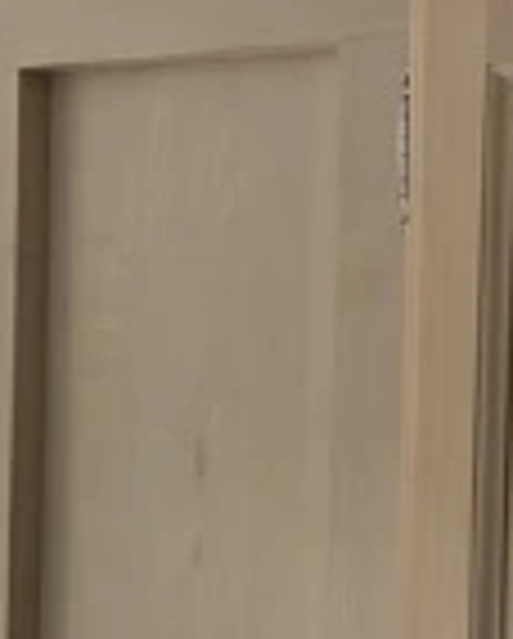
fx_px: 2500
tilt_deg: +1.8
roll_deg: -2.2
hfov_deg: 11.1
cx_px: 832
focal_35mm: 132
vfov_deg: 14.4
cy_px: 549
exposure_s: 1/130
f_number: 1.78
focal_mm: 6.76
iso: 200
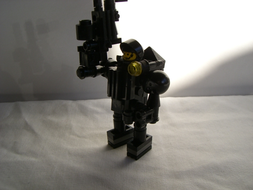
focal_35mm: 38
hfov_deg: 49.0
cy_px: 95
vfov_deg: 37.7
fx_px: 278
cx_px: 126
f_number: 4.3
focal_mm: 6.2
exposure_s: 1/250
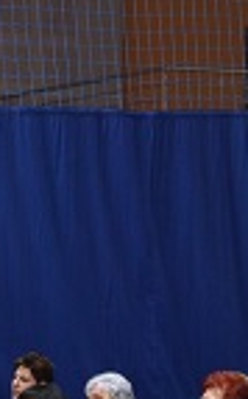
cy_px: 532
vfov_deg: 9.2
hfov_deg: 5.7
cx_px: 499
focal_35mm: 223
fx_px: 2419
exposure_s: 1/100
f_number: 5
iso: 400
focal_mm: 26
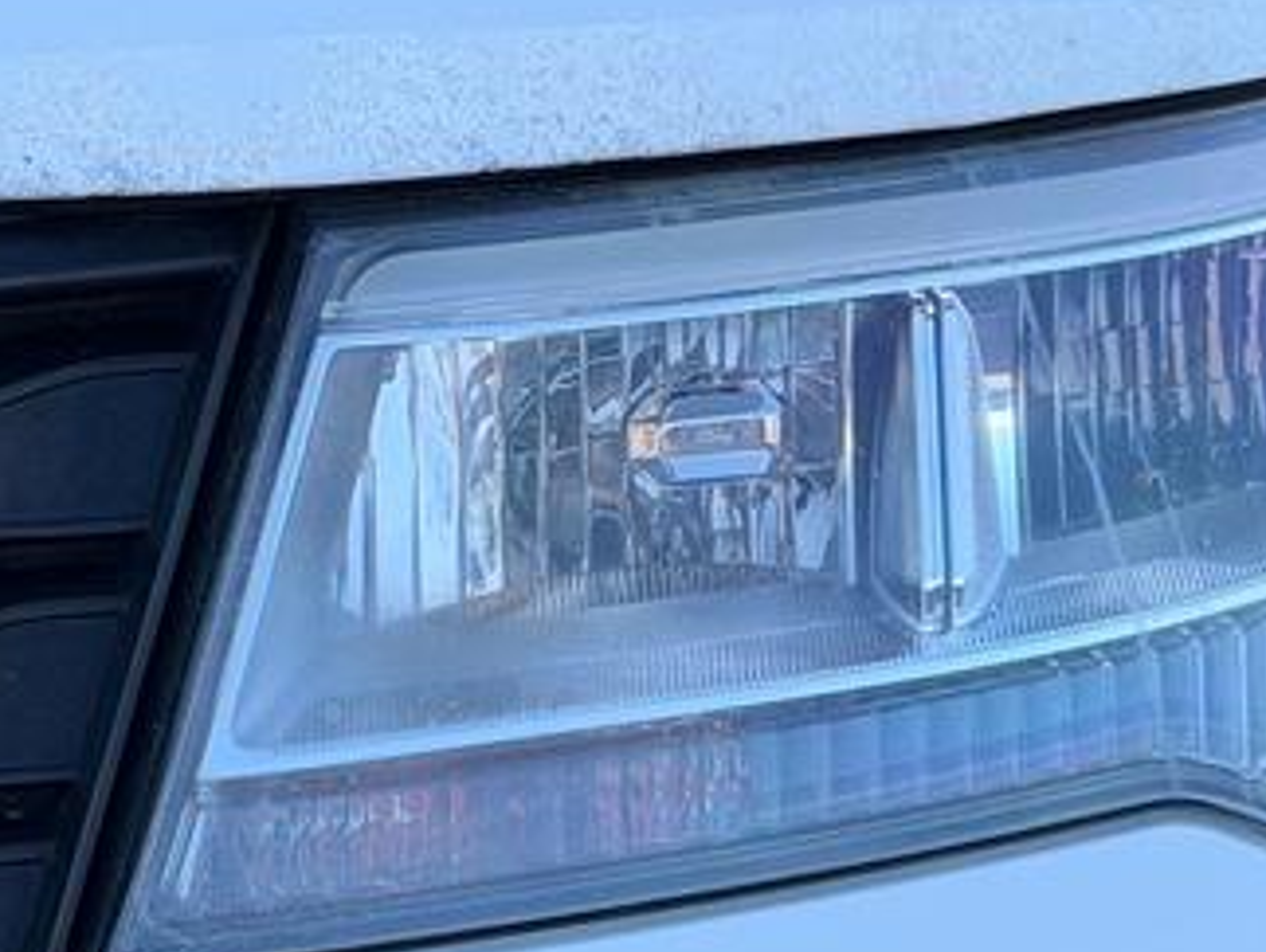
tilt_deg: -5.4
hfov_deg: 10.4
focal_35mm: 190
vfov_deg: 7.8
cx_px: 839
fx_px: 6957
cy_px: 384
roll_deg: -1.0
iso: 64
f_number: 1.78
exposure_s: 1/1041
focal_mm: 6.76
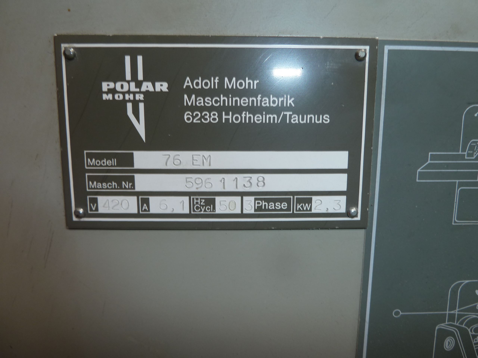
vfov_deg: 54.9
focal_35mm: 25
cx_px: 239
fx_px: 345
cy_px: 179
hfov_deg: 69.4
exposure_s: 1/30
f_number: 3.3
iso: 80
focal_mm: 4.1
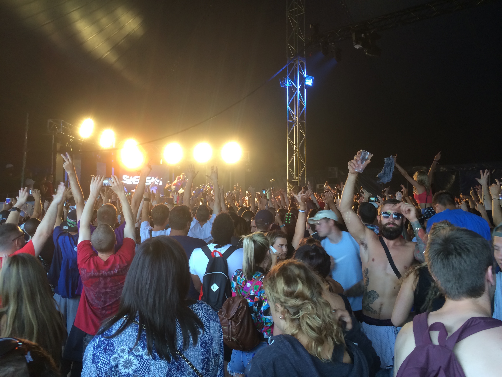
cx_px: 251
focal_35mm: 30
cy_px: 188
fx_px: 435
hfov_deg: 60.0
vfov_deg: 46.8
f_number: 2.2
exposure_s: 1/30
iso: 80
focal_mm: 4.12
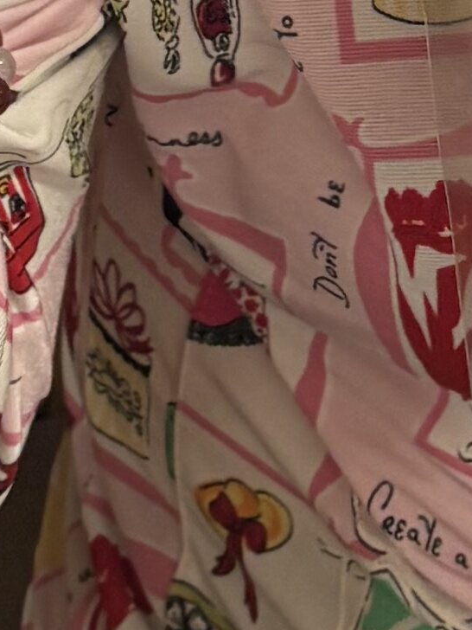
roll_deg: -3.3
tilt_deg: -35.4
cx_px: 569
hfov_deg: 7.2
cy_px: -782
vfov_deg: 8.9
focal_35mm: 204
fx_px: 3709
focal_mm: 6
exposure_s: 1/121
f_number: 1.6
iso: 125
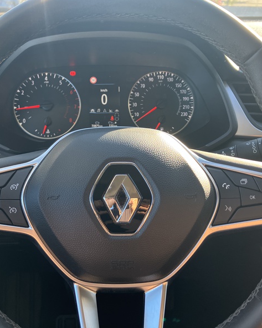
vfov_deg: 49.1
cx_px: 112
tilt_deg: -26.3
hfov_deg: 40.1
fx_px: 359
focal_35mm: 37
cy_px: 163
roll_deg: +0.6
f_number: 1.8
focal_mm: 3.99
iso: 50
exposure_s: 1/109
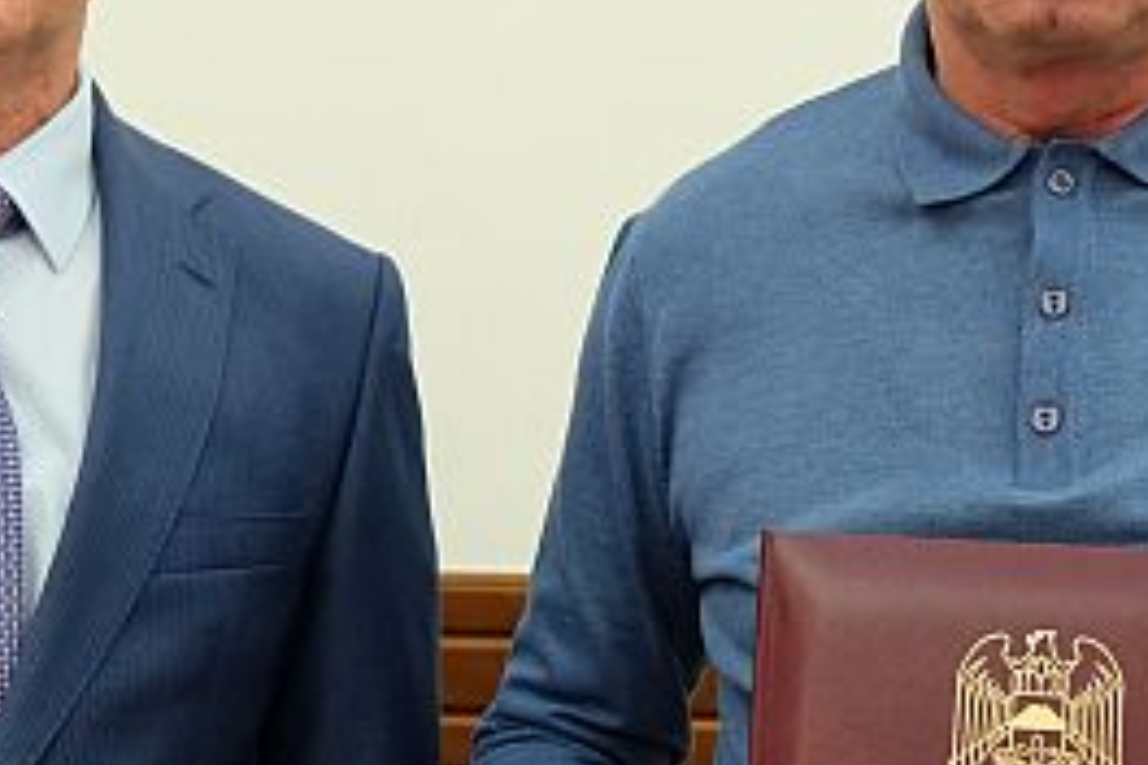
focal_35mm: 100
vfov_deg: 13.7
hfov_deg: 20.4
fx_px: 3189
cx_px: 565
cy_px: 424
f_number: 4
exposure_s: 1/60
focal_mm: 22.3
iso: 2000
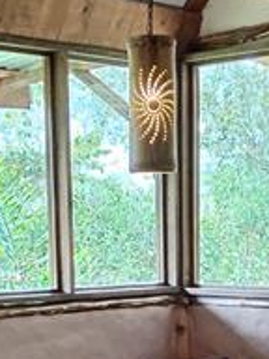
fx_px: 1119
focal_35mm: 108
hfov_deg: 13.7
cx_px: 183
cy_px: 383
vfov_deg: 17.6
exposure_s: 1/40
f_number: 1.9
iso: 761
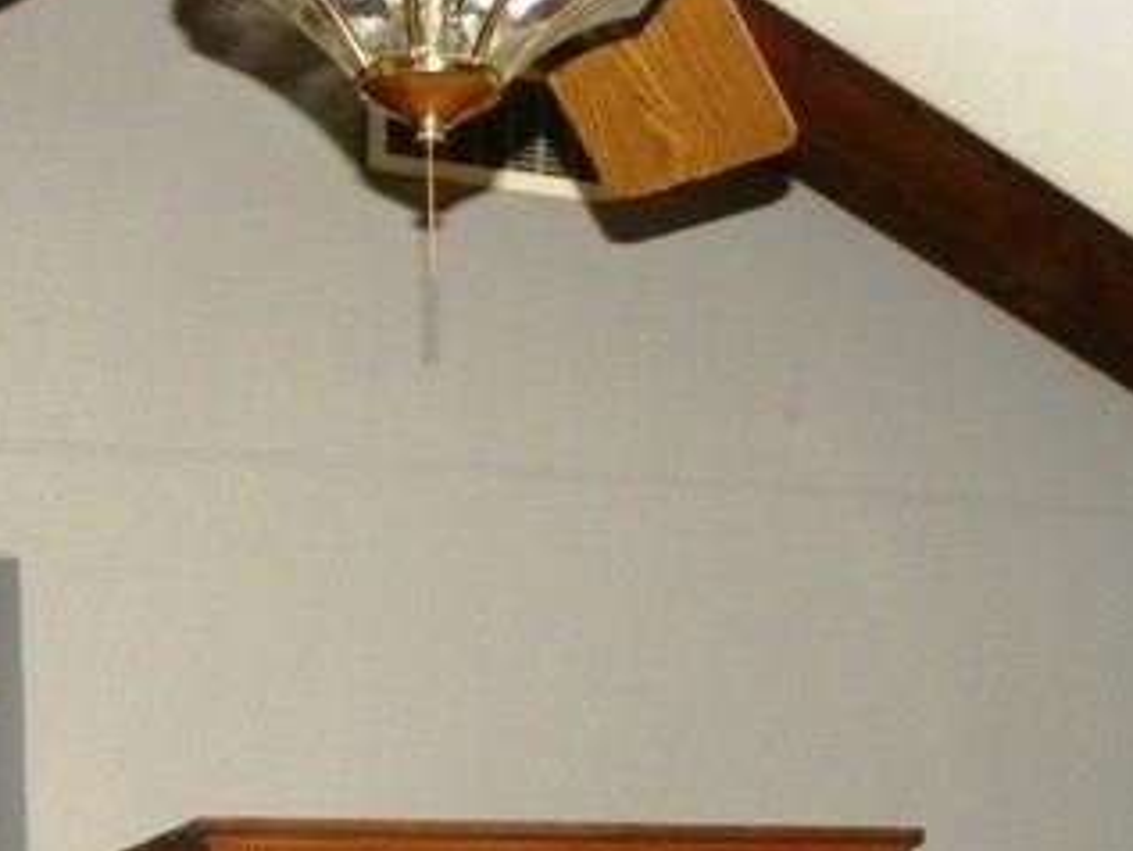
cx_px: 354
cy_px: 1216
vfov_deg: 16.3
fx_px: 2750
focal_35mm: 84
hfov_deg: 23.1
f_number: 2.8
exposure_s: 1/30
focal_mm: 4.6
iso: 400
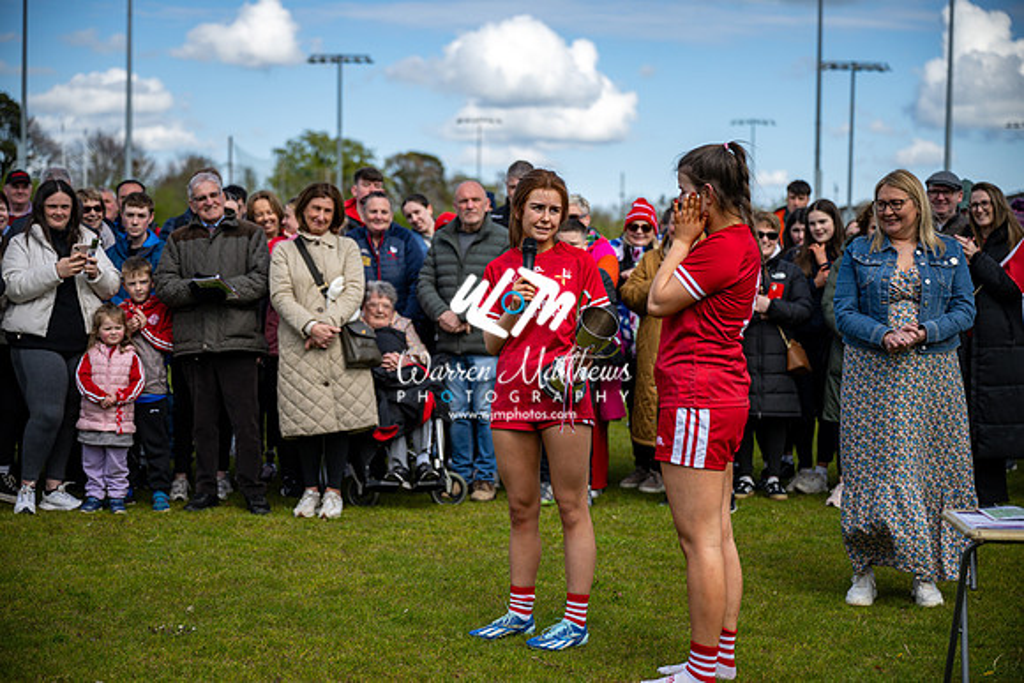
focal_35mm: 63
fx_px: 1792
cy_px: 342
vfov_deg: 21.6
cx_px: 512
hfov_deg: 31.9
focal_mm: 63
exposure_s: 1/1600
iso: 100
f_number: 2.8
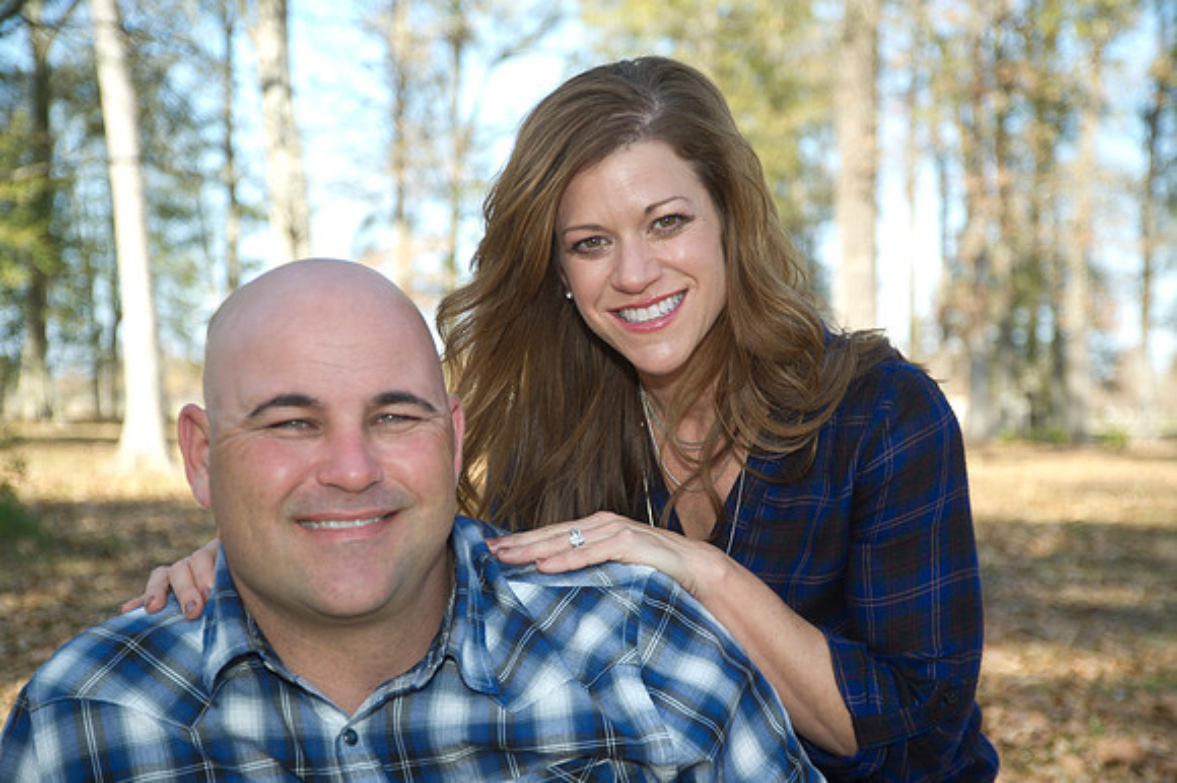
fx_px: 2124
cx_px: 588
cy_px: 392
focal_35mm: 65
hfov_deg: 31.0
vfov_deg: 20.9
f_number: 4.5
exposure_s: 1/160
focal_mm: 65
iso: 100
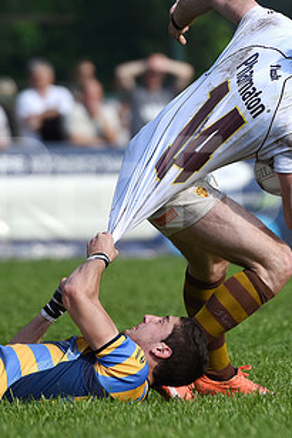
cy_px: 179
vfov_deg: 3.7
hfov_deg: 2.5
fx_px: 6719
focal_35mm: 553
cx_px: 104
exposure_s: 1/4000
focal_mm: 195
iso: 250
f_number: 3.5
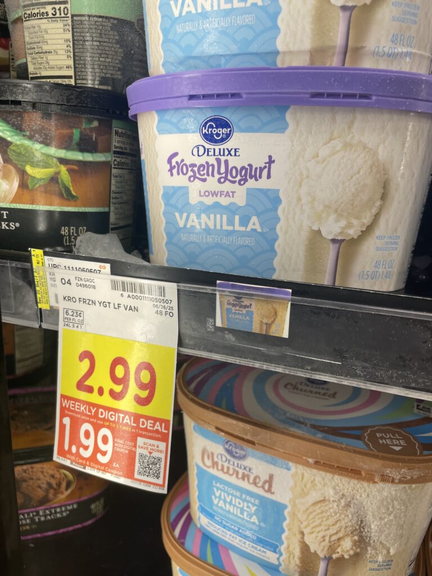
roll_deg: -1.2
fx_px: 433
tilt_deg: -13.1
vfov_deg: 67.3
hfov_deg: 53.1
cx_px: 216
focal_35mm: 26
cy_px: 288
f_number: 1.6
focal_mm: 4.2
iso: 32
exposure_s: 1/120
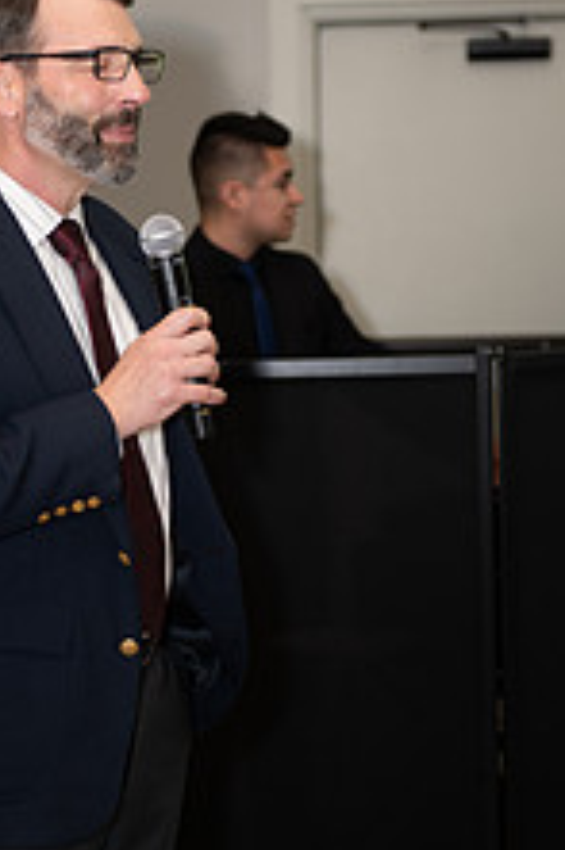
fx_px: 2782
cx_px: 140
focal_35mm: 118
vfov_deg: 17.4
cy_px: 396
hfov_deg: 11.6
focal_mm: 58
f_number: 2.8
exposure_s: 1/200
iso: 200
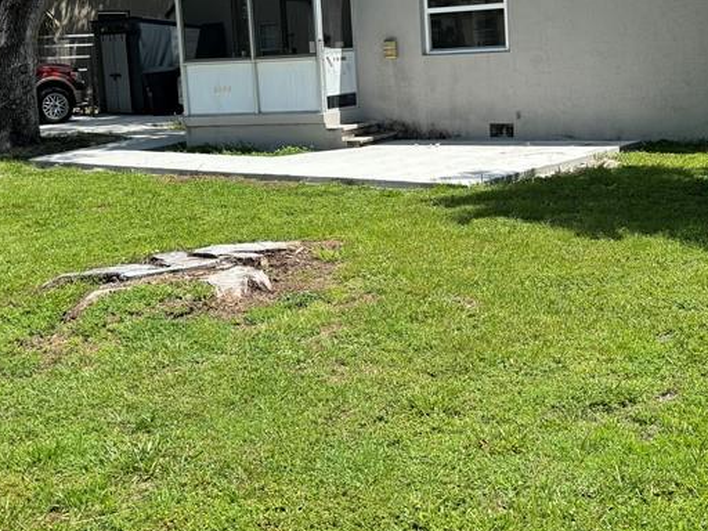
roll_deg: +2.5
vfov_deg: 29.8
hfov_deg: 39.3
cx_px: 452
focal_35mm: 48
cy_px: 130
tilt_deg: -6.7
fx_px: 982
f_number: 1.78
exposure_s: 1/2710
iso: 80
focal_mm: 6.76
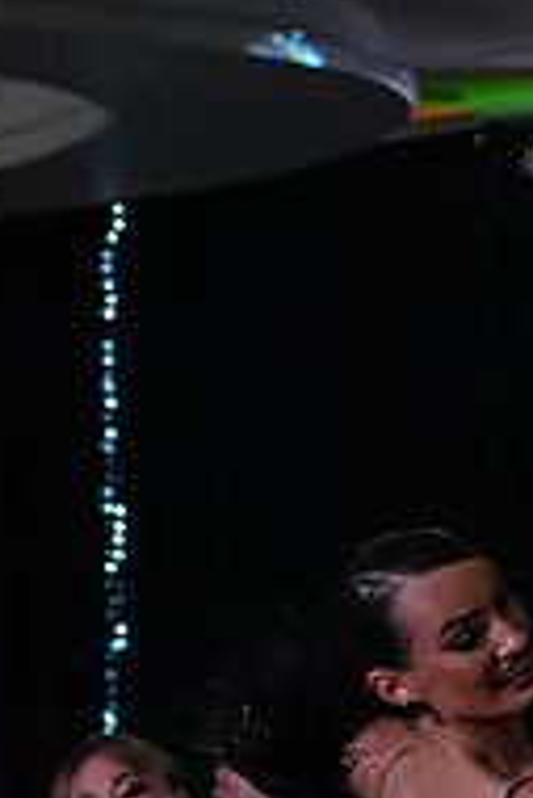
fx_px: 8512
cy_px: 1184
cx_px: 548
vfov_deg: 5.3
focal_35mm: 384
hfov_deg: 3.6
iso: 6400
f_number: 7.1
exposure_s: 1/400
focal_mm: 126
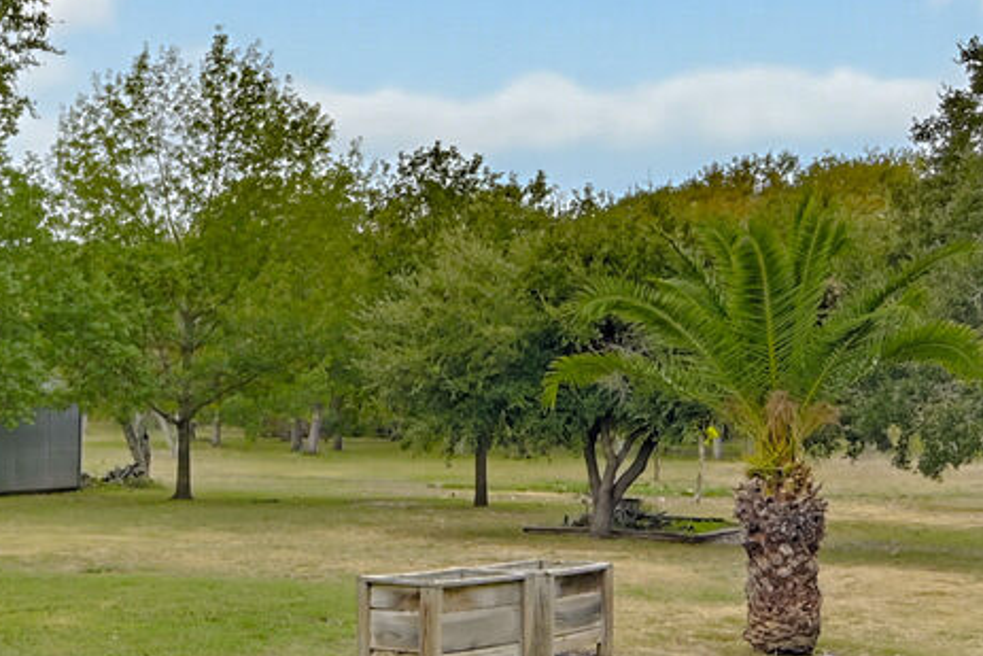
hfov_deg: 30.9
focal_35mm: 63
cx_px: 159
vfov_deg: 21.6
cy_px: 399
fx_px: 1721
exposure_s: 1/25
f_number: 7.1
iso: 100
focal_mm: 12
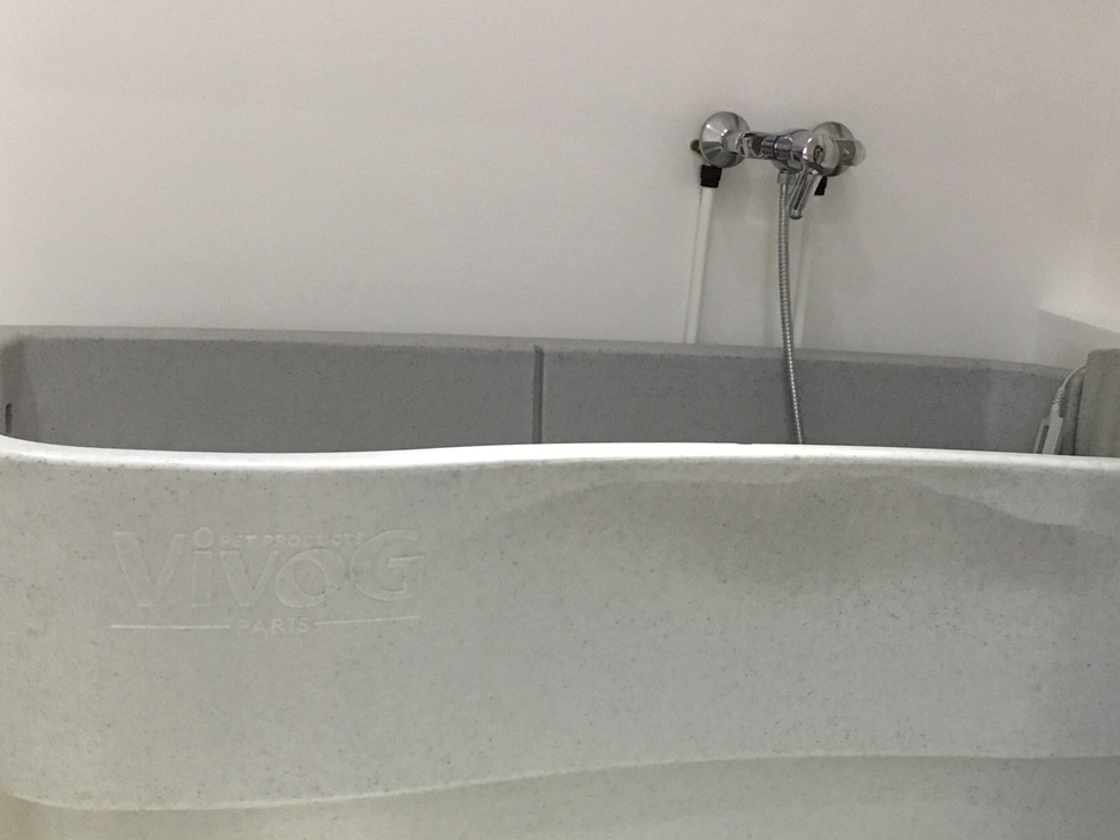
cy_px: 573
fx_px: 1942
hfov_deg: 32.1
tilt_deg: -13.6
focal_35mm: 60
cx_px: 660
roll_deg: -5.8
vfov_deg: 24.3
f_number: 2.2
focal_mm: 4.15
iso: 200
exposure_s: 1/25
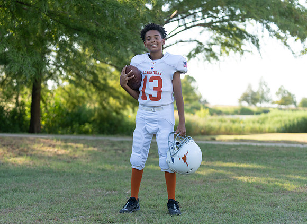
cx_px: 154
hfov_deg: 25.3
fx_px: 685
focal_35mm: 78
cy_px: 111
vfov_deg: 18.5
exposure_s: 1/400
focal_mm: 70
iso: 125
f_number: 2.8
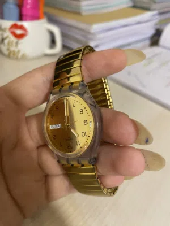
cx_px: 85
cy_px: 113
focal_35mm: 25
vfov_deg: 69.4
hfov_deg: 54.9
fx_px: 164
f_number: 1.8
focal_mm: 4.25
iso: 320
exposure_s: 1/50
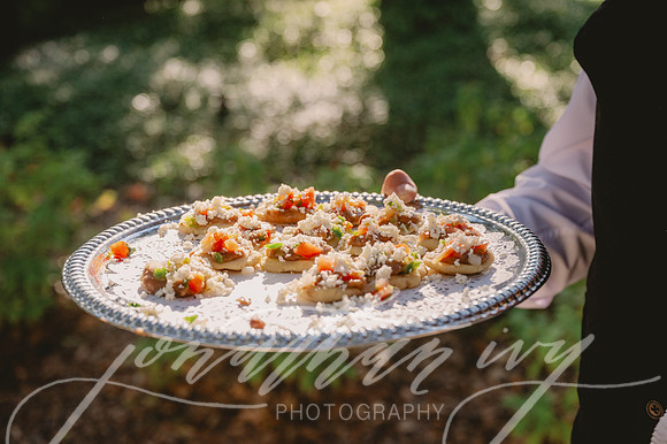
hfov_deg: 35.7
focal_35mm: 56
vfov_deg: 24.2
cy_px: 222
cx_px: 334
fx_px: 1037
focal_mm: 56
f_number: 4.5
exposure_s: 1/2000
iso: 800
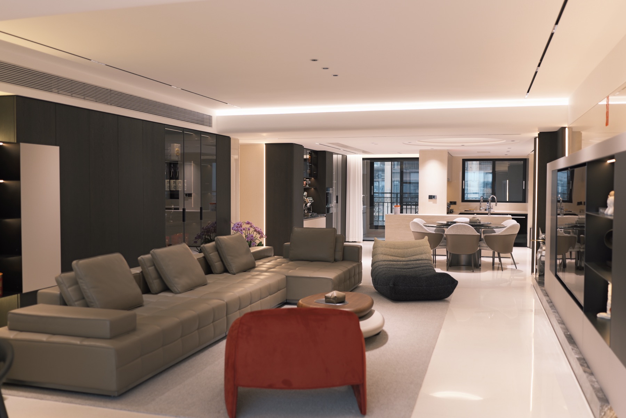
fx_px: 609
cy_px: 209
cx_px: 313
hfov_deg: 54.4
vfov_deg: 37.9
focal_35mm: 35
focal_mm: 35
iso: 100
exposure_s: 1/20
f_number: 2.5
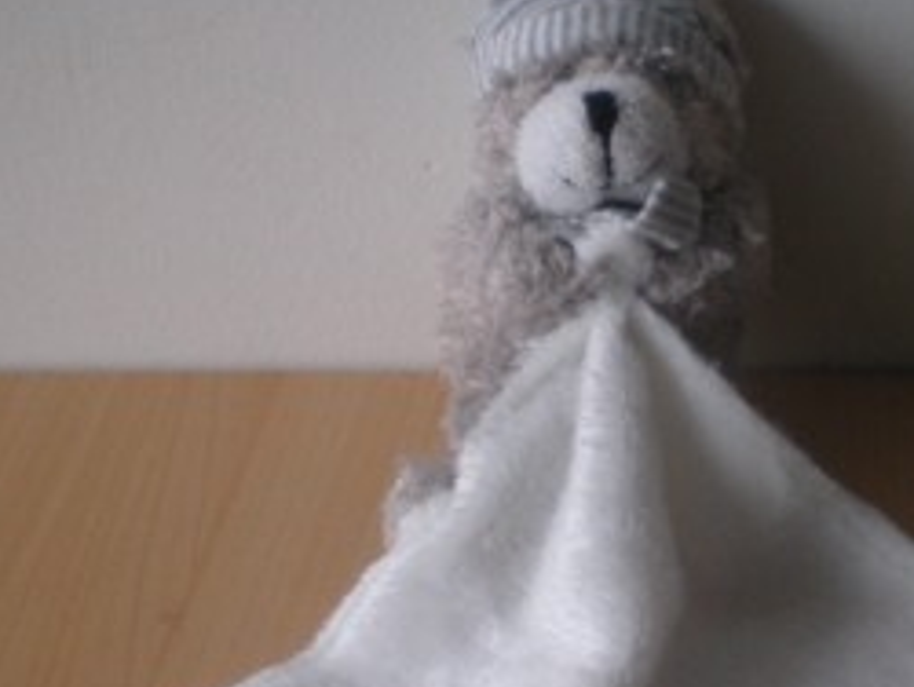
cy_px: 493
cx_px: 622
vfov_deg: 18.6
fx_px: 2088
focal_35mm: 79
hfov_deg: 24.6
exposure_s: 1/68.4
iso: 132
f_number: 3.1
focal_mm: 6.3
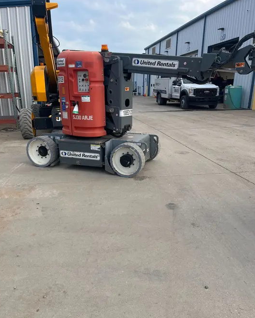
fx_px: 264
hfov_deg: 51.6
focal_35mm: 28
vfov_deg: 62.2
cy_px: 165
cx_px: 125
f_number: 1.6
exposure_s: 1/1028
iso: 50
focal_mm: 5.1
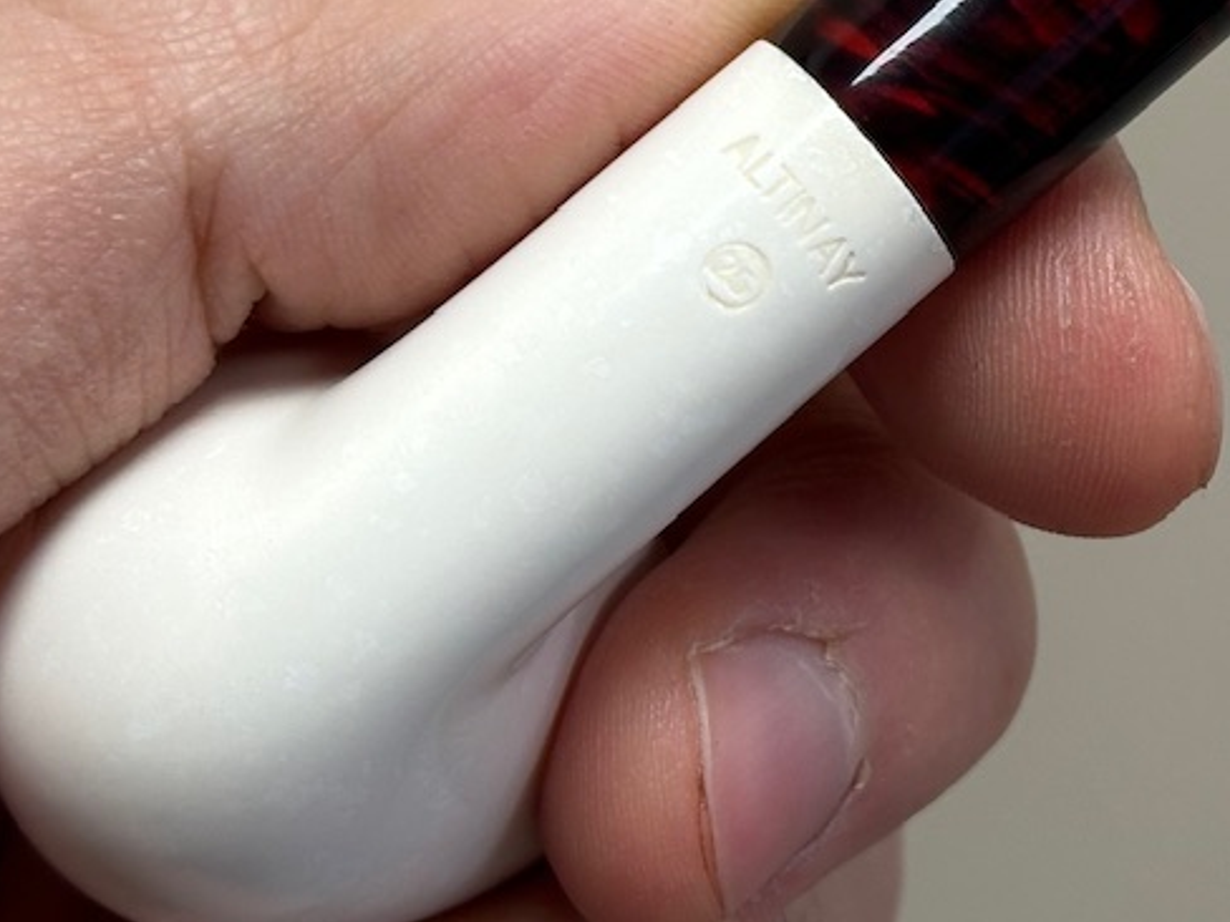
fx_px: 4477
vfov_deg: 11.6
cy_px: -5
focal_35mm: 126
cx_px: 1109
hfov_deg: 15.5
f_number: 1.78
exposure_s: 1/121
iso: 80
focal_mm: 6.86
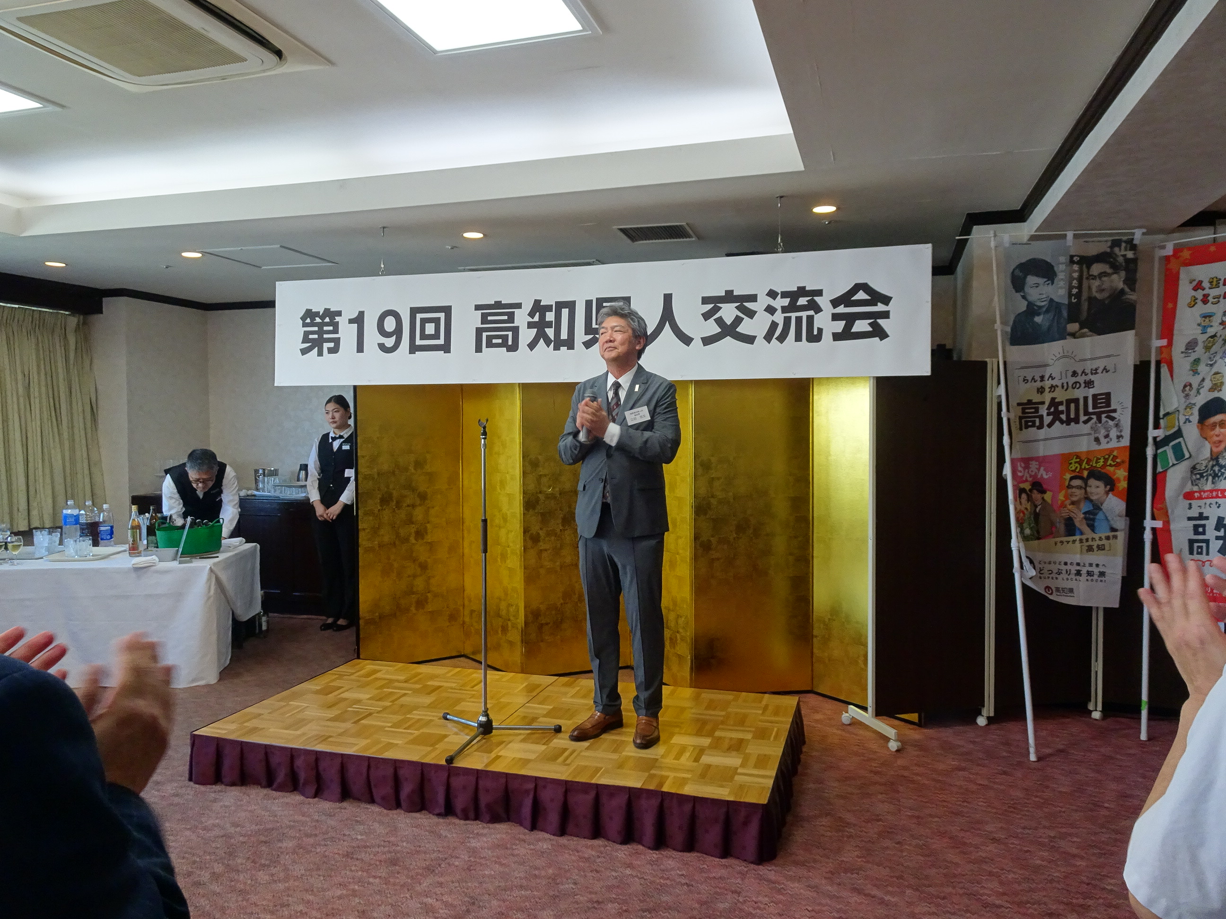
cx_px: 613
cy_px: 460
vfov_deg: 56.8
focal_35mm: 24
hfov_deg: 71.6
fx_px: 850
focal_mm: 4.1
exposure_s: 1/30
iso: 125
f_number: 3.5
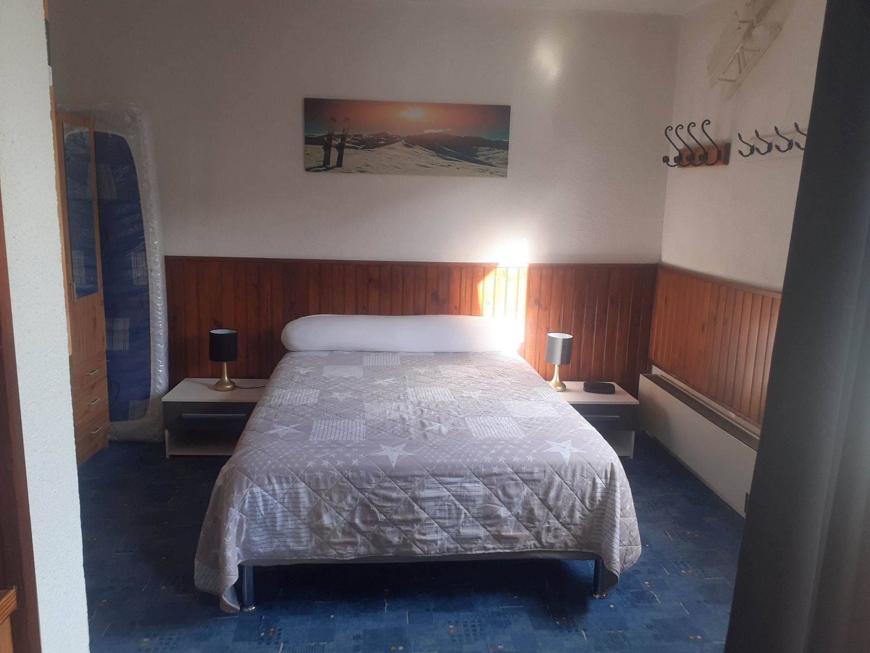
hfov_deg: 65.3
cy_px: 326
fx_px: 679
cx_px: 435
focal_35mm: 27
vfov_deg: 51.4
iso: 40
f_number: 1.9
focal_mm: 3.6
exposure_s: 1/103
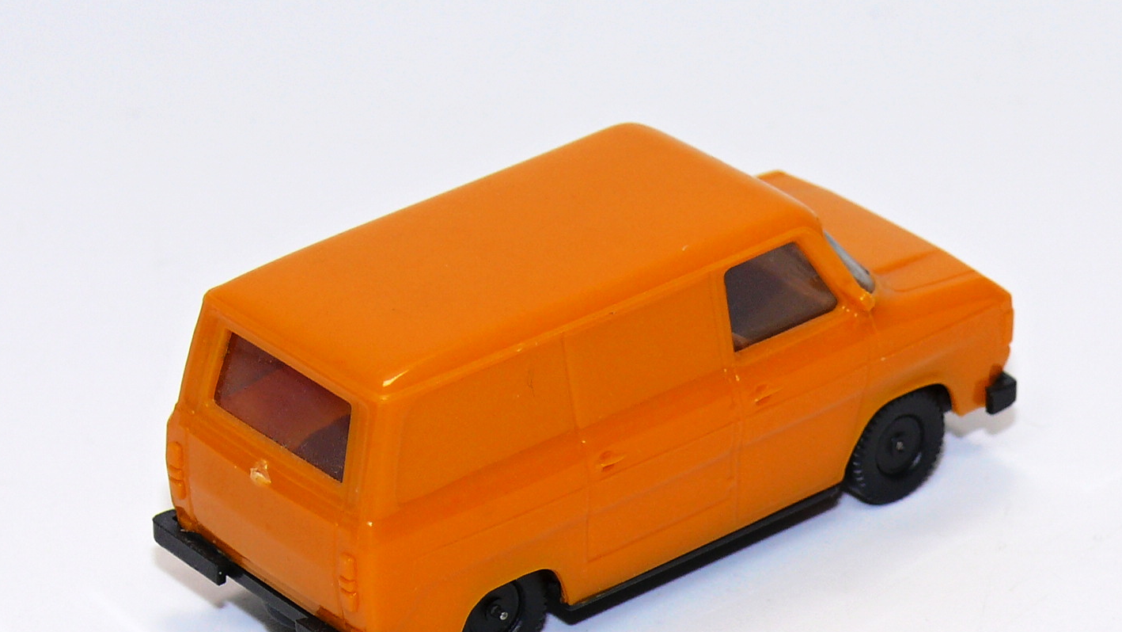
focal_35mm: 177
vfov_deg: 6.9
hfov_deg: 12.2
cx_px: 599
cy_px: 390
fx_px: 5267
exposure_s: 1/30
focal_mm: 17
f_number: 4
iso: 100
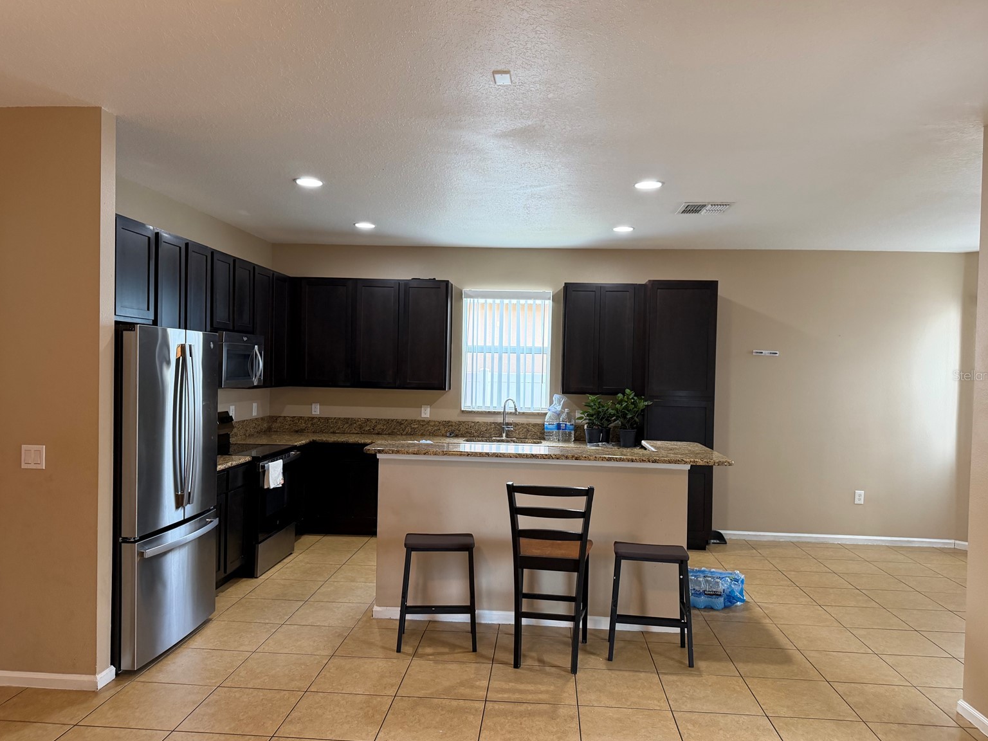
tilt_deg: -2.4
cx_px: 499
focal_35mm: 25
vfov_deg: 54.9
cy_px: 375
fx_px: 714
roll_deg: -0.9
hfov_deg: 69.4
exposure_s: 1/60
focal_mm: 6.76
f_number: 1.78
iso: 250
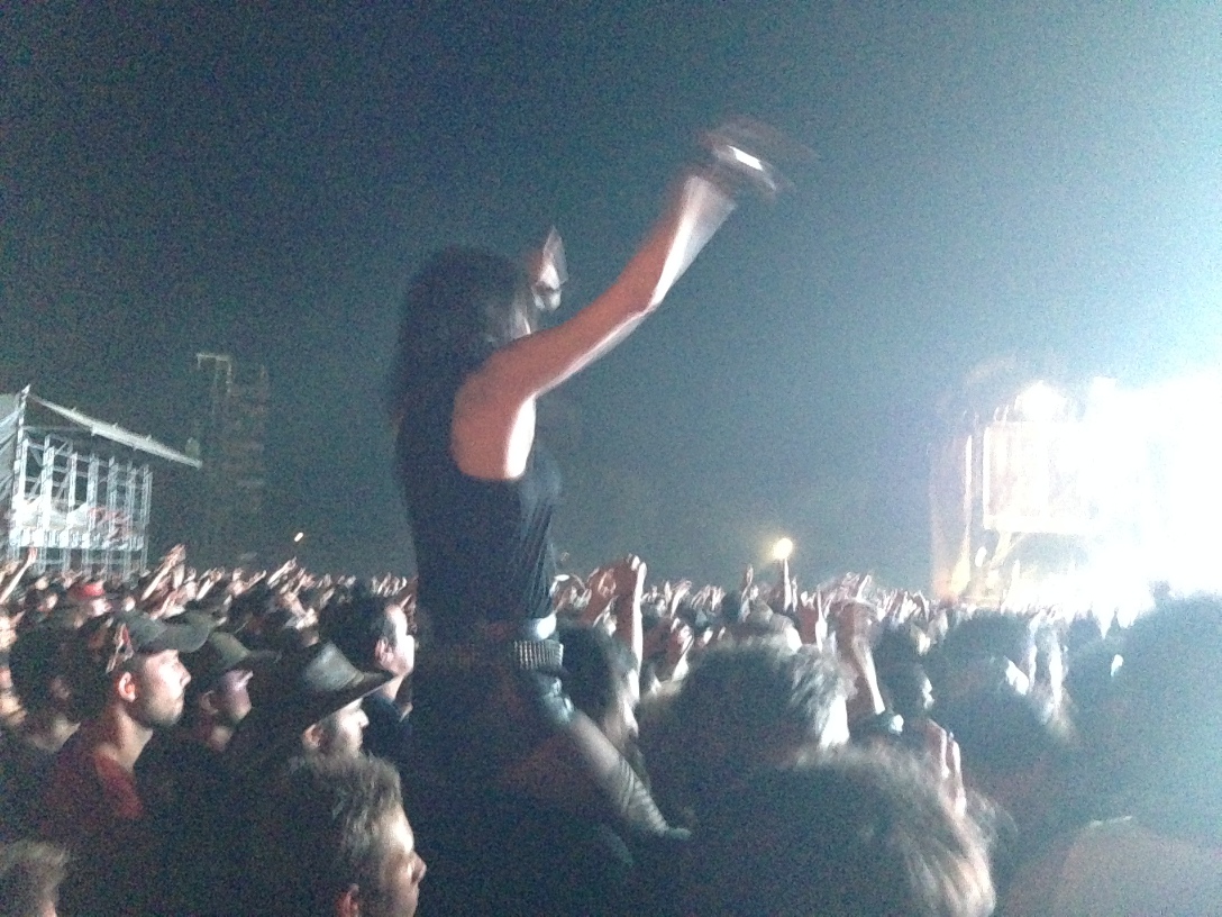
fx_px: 2330
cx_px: 611
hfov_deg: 29.4
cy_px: 458
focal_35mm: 66
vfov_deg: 22.3
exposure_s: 1/15
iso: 2000
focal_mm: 4.12
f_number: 2.4
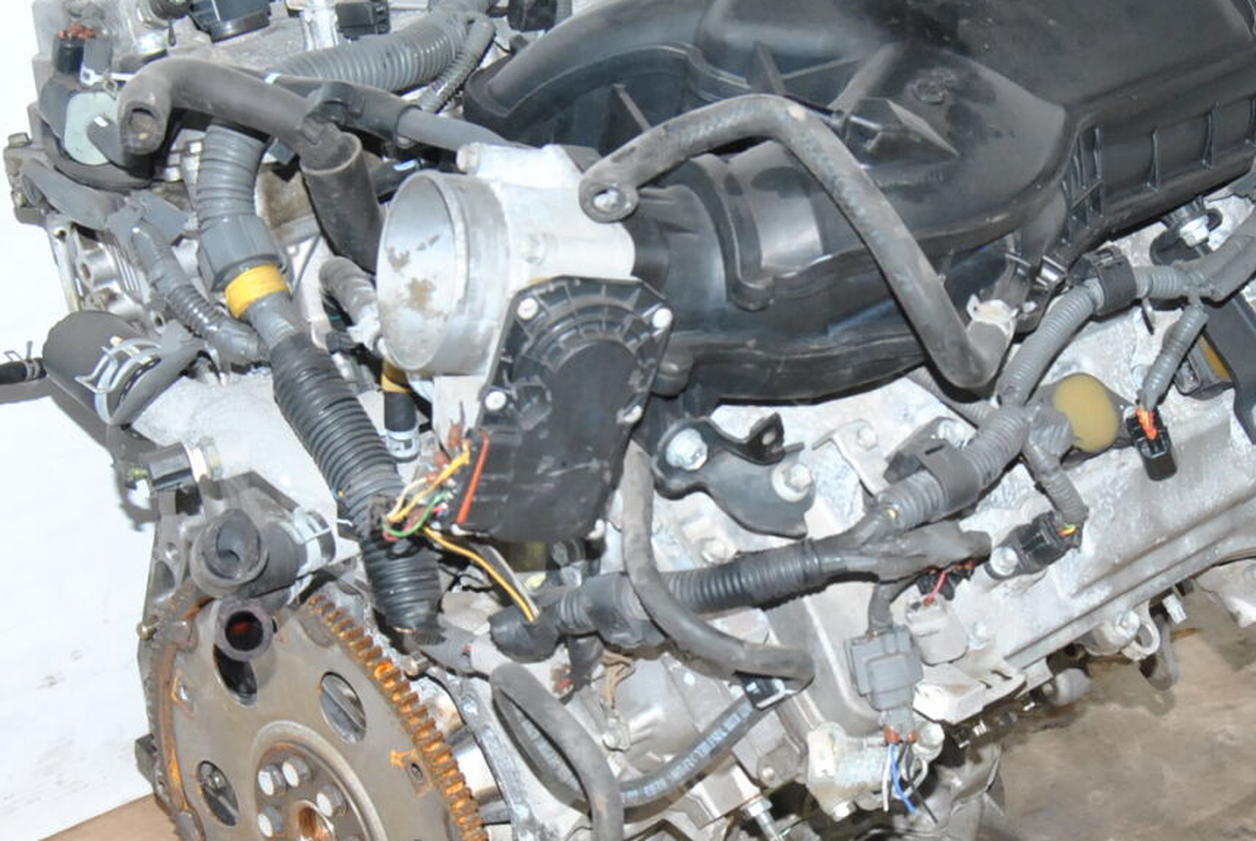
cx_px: 728
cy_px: 498
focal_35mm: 87
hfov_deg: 23.3
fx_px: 3037
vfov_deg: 15.8
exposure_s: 1/200
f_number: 9
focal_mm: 31
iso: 800
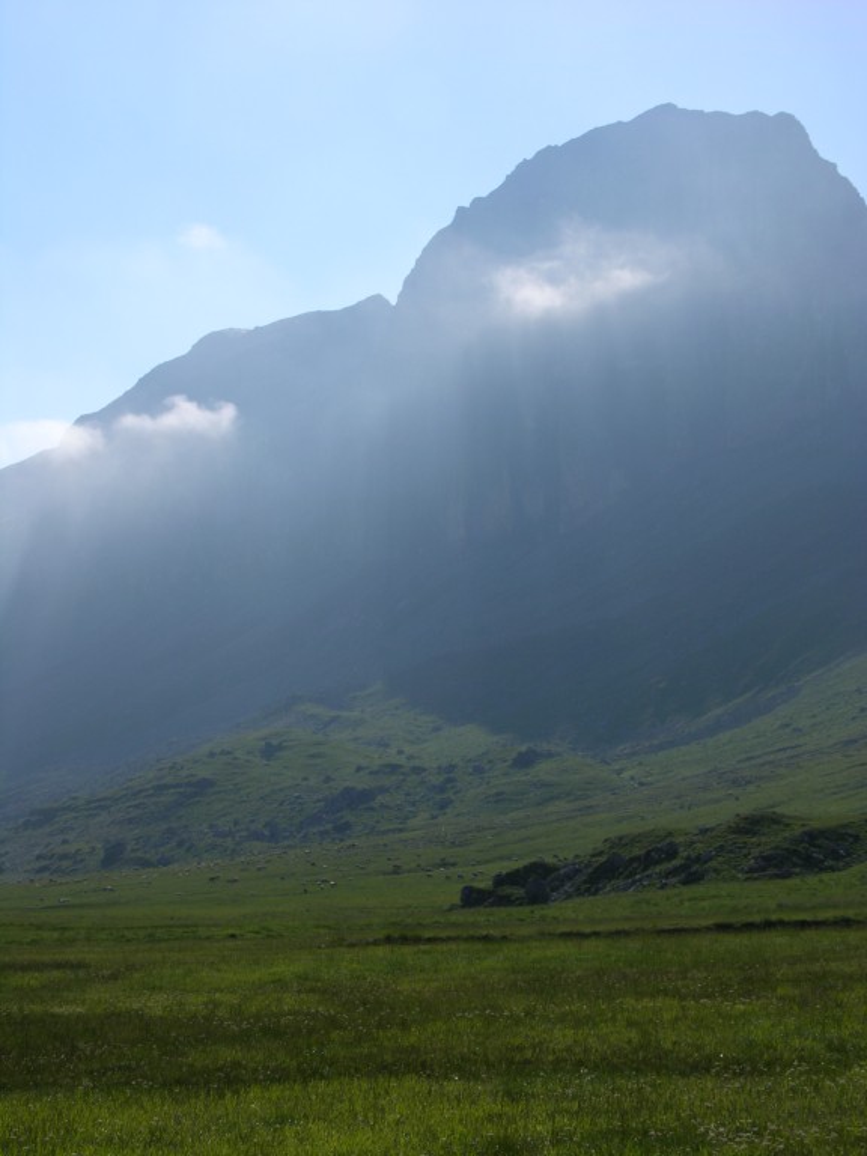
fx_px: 2605
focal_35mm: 78
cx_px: 434
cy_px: 578
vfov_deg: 25.0
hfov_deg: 18.9
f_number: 6.8
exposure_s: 1/433
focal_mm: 19.9
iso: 50
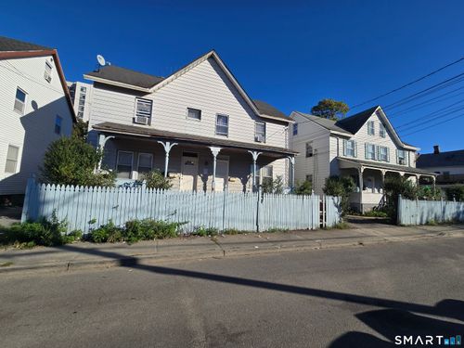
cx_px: 232
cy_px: 174
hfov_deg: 106.2
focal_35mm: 13
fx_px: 174
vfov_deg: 89.9
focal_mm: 2.2
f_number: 2.2
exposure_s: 1/2937
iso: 50
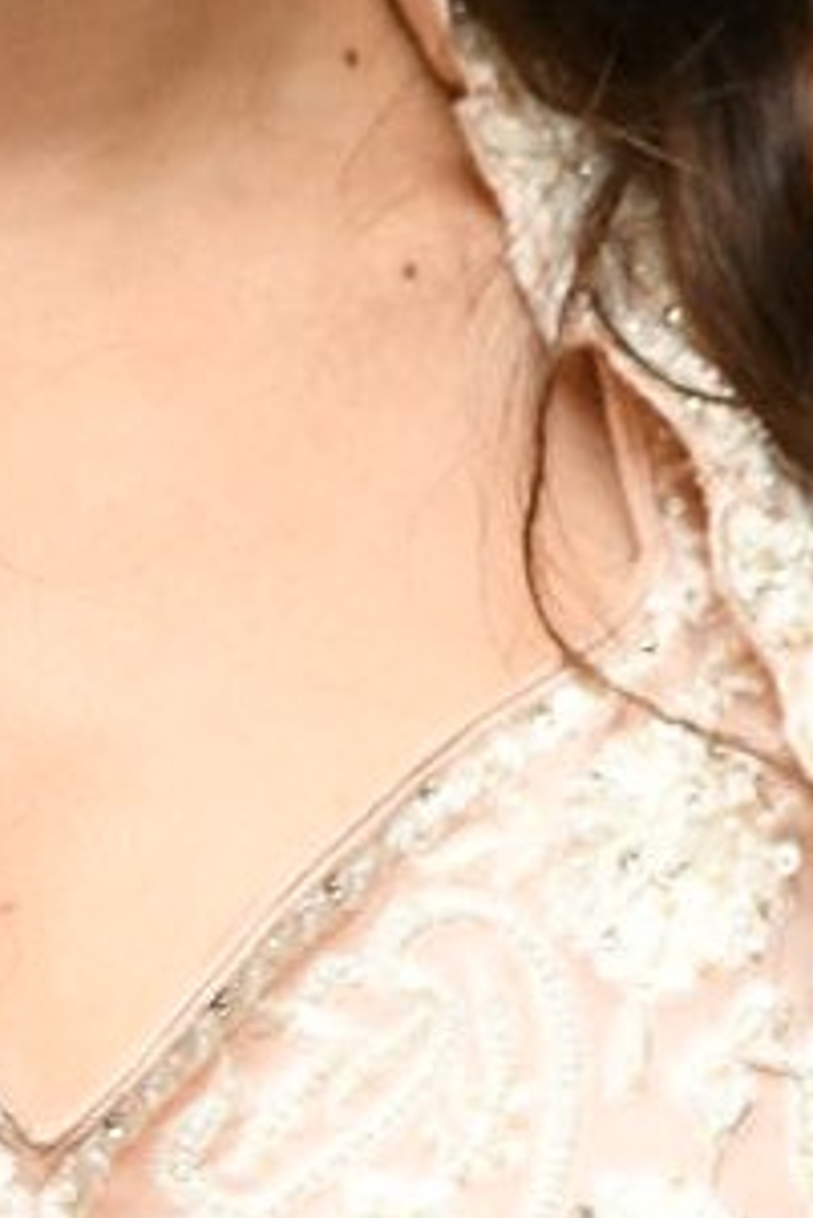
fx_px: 18202
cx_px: -263
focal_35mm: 538
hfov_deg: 2.6
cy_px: 587
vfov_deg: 3.8
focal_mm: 100
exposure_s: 1/125
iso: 4000
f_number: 6.3
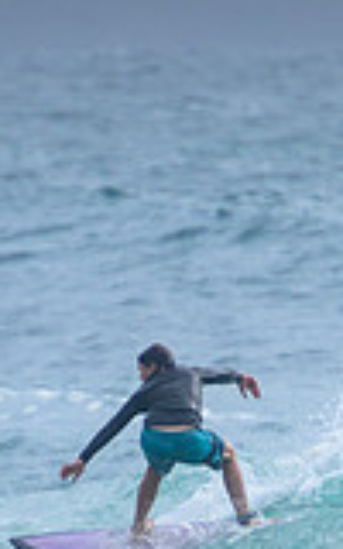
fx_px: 30467
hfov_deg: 0.6
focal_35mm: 2037
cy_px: 490
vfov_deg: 1.0
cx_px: 245
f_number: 5.6
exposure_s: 1/2000
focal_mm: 400
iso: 200
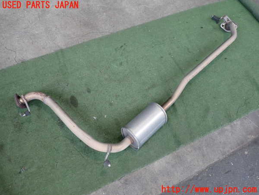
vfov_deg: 46.8
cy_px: 98
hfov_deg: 60.0
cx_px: 130
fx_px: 224
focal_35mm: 30
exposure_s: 1/60
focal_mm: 5.4
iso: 200
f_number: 2.3
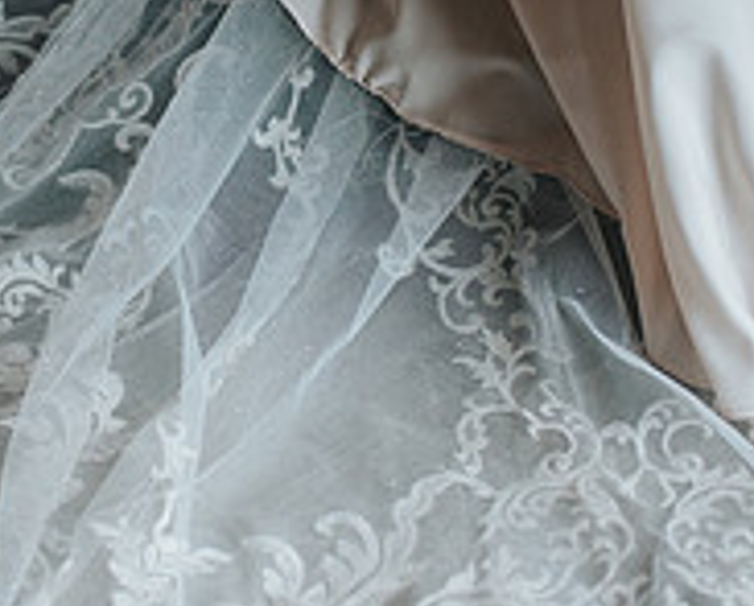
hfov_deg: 18.2
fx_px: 2325
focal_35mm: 104
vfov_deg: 14.7
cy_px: 89
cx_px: 124
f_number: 2.5
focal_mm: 35
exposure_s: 1/640
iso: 2200
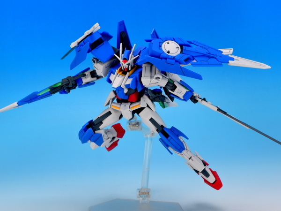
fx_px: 487
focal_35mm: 60
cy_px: 106
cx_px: 140
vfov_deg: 24.4
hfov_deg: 32.2
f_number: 5.8
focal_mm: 12.8
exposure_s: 1/1.6
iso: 80
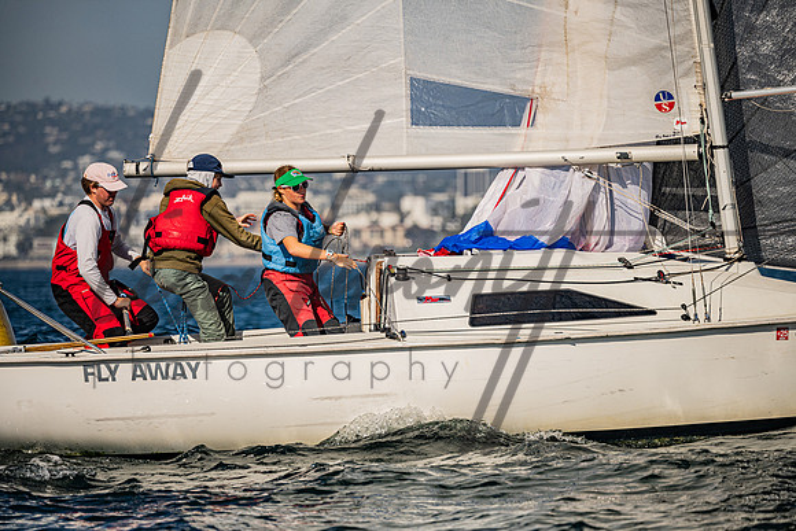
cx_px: 398
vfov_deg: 4.6
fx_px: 6642
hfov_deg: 6.9
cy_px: 266
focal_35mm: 300
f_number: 5.3
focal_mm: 300
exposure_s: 1/3200
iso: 320
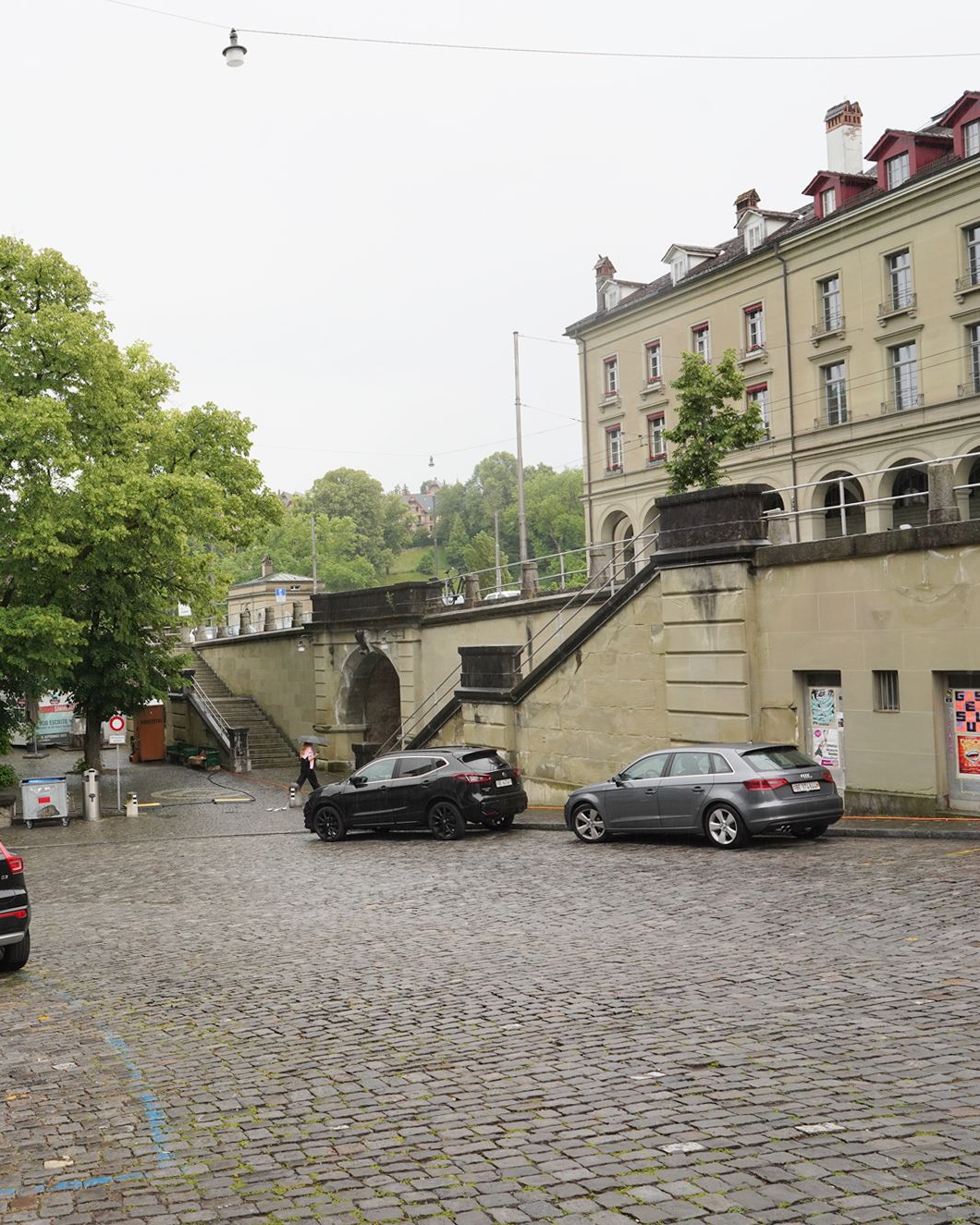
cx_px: 184
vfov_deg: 52.8
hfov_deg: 41.3
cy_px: 609
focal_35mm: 34
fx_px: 1233
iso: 800
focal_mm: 24
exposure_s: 1/100
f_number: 11
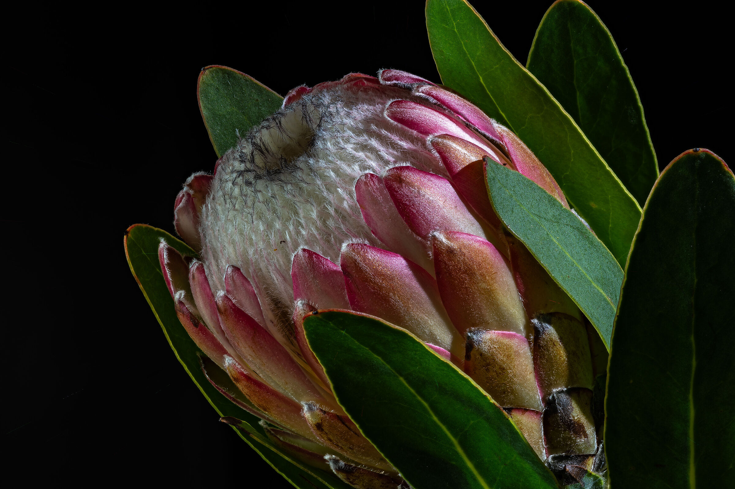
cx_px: 368
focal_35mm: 105
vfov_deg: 13.0
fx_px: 2142
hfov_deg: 19.5
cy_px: 244
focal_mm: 105
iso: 100
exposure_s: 1/4
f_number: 14
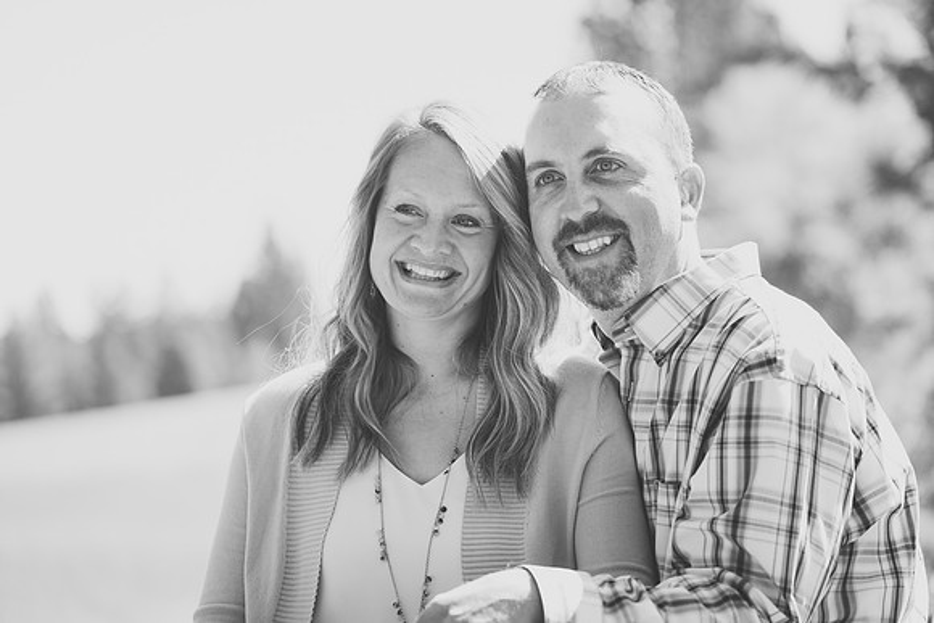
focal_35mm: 140
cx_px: 467
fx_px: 3633
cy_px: 312
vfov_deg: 9.8
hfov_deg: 14.7
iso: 125
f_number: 4
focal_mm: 140
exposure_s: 1/160
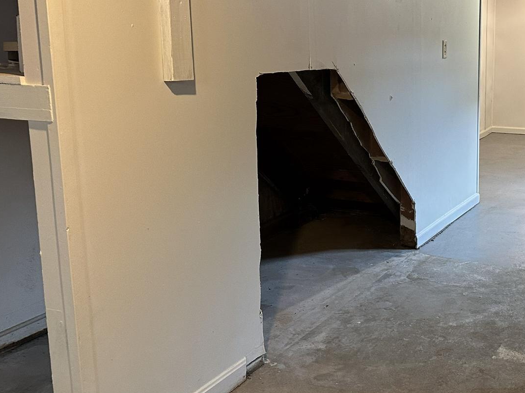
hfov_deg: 39.5
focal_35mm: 46
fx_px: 697
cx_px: 428
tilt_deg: -9.3
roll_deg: -1.2
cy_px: 148
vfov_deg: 31.4
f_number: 1.78
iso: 250
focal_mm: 6.86
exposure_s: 1/60
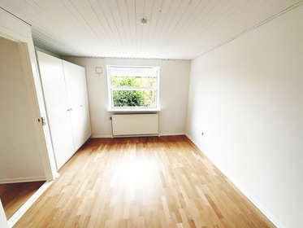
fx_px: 123
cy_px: 114
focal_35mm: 14
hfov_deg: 102.0
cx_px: 152
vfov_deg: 85.7
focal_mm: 2.22
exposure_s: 1/62
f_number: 2.2
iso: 320
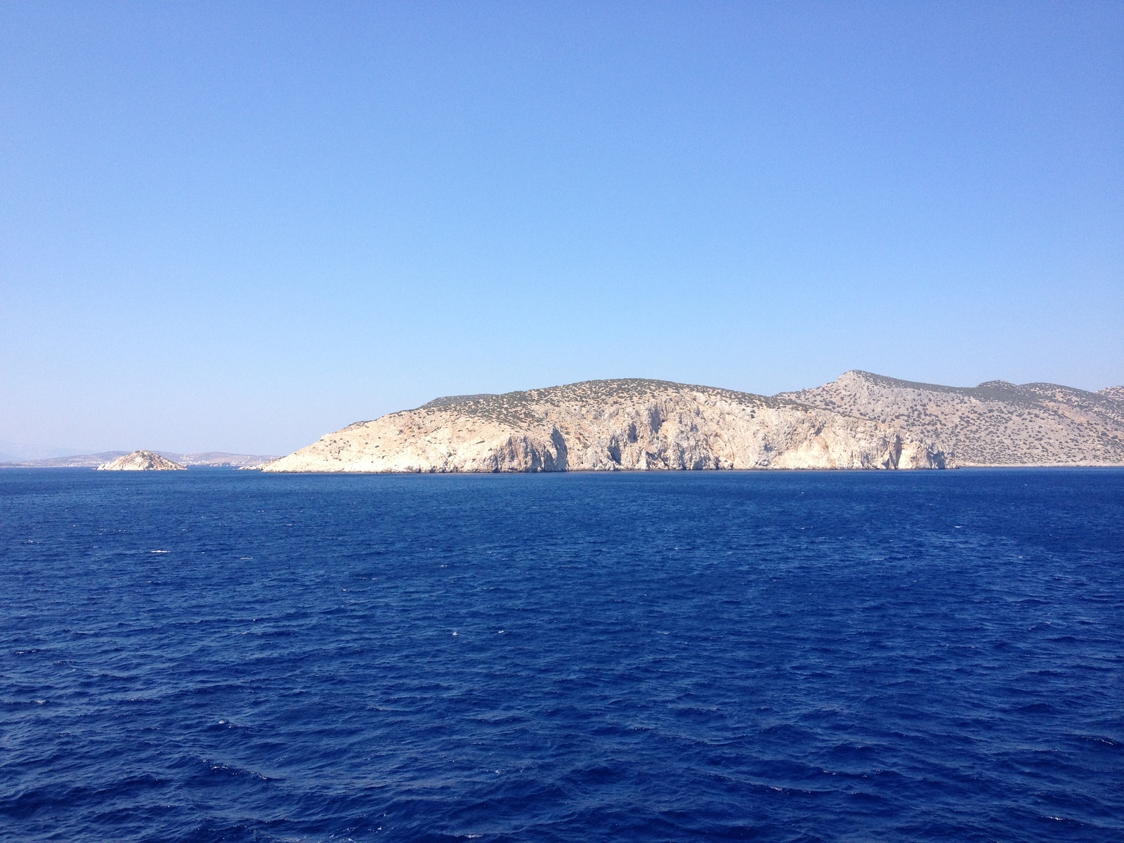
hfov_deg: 52.6
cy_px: 422
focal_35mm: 35
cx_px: 562
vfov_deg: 40.7
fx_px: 1136
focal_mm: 4.28
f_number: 2.4
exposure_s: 1/1493
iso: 50
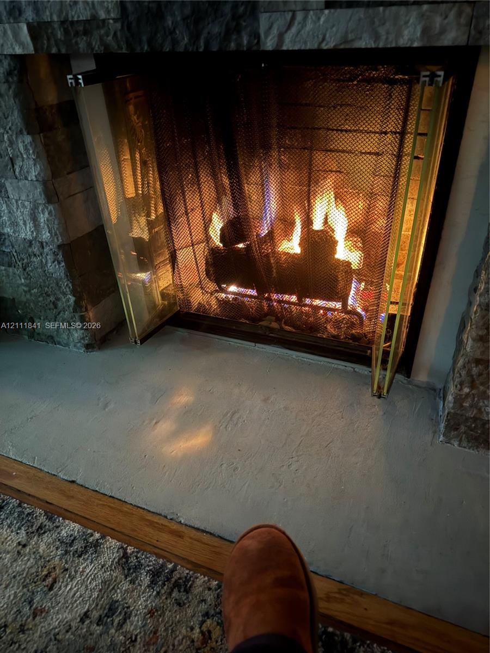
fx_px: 453
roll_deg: +1.4
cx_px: 245
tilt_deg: -33.1
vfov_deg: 71.6
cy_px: 326
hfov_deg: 56.8
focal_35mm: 24
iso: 1250
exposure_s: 1/2
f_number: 1.78
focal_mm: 6.76
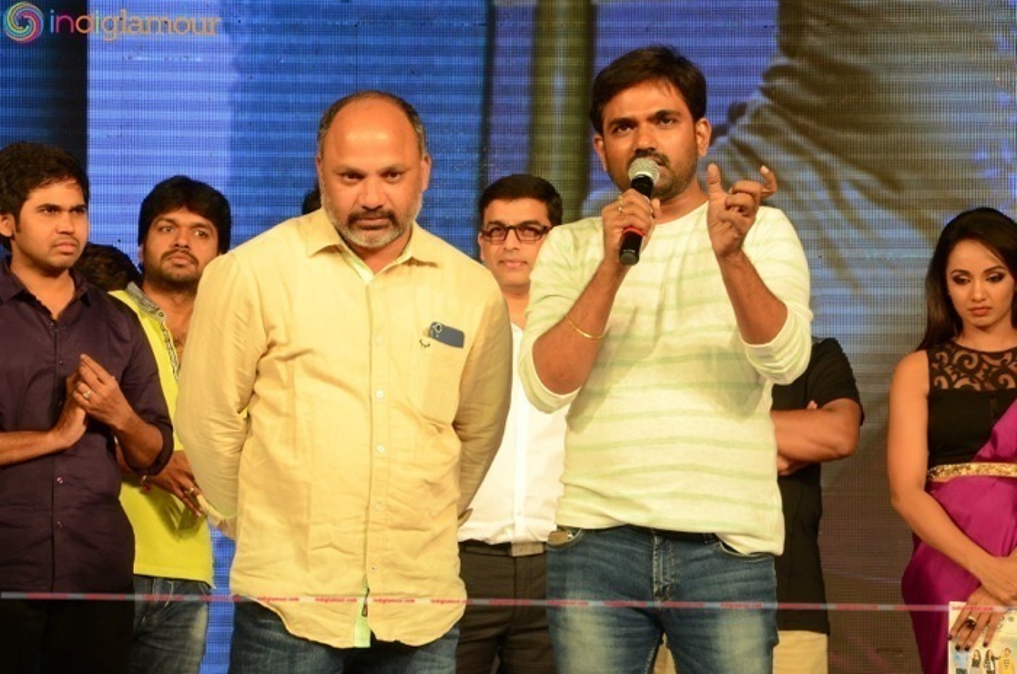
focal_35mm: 138
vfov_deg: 9.9
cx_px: 508
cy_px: 337
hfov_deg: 14.9
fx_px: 3891
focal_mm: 92
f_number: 7.1
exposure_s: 1/125
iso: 1000
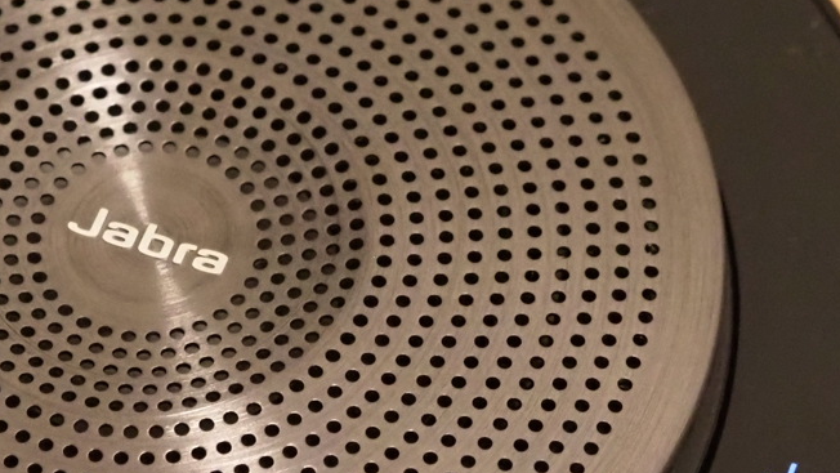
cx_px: 184
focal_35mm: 385
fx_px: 8577
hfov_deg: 5.6
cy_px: 313
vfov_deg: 3.2
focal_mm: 60
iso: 6400
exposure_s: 1/100
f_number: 4
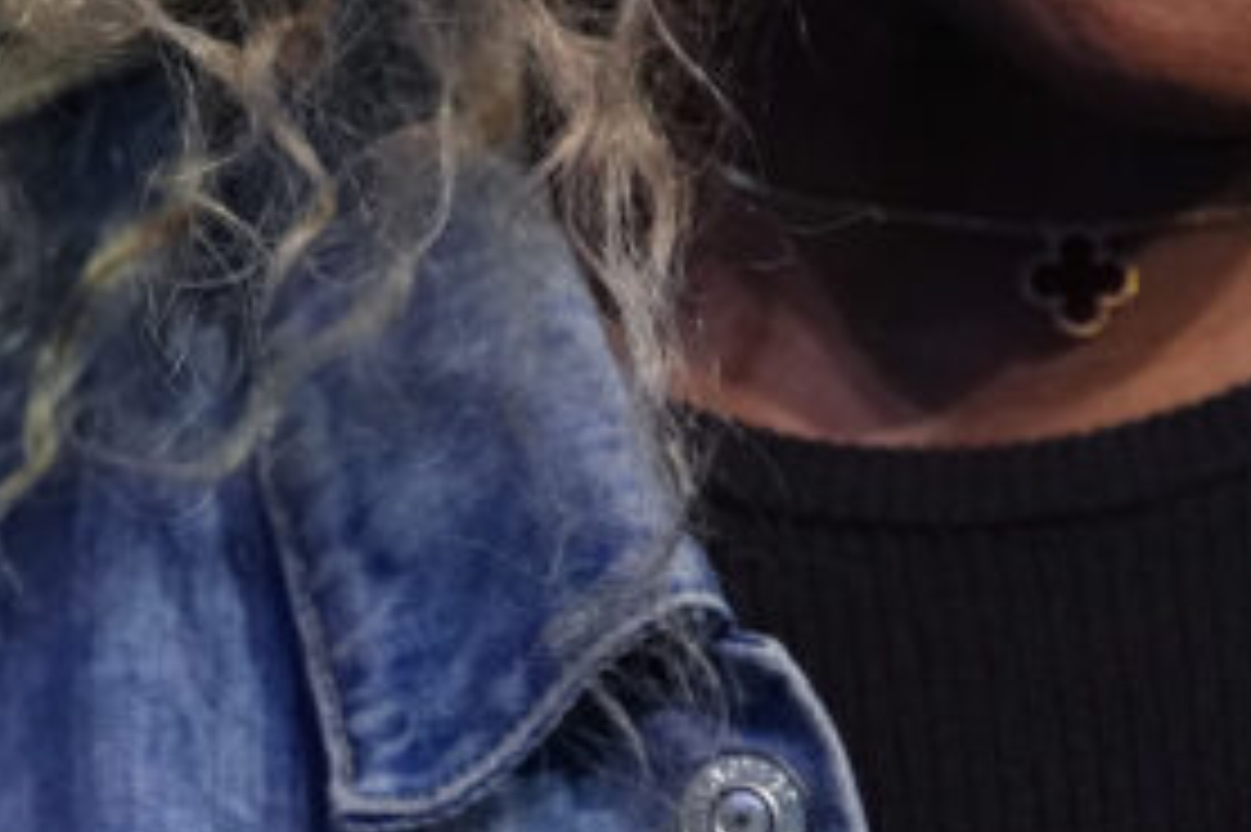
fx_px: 28824
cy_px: -627
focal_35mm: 830
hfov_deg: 2.5
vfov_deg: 1.7
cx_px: 1606
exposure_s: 1/500
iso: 3200
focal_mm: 150
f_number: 2.2
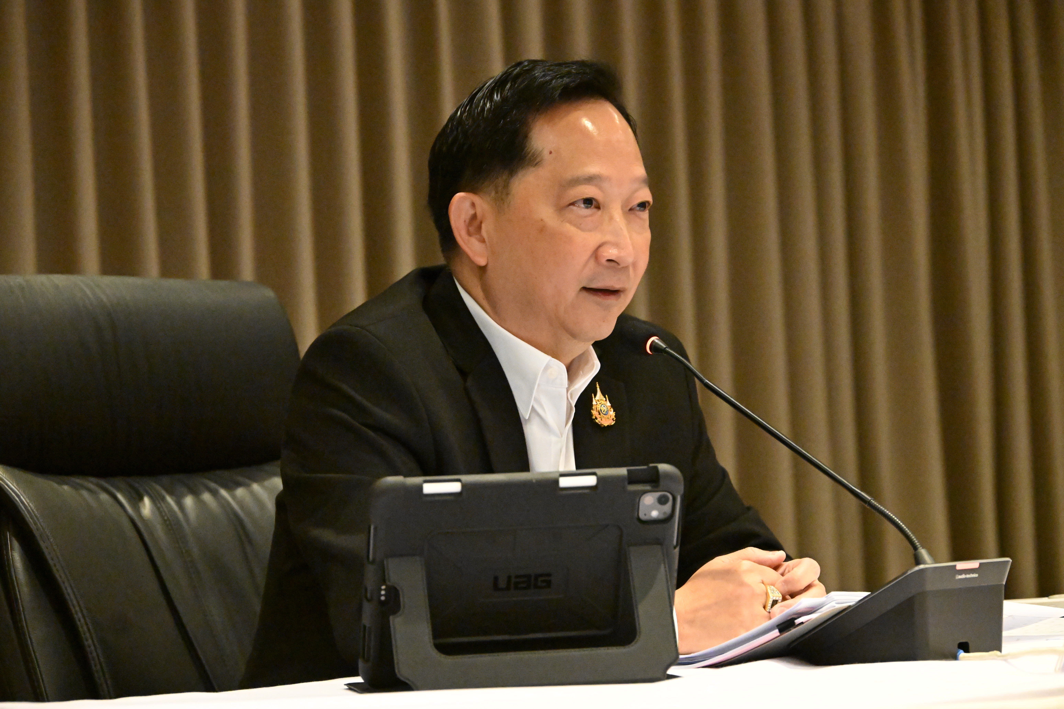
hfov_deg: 16.4
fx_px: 3694
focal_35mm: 125
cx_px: 532
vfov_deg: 11.0
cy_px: 354
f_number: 6.3
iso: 25600
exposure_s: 1/500
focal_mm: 125
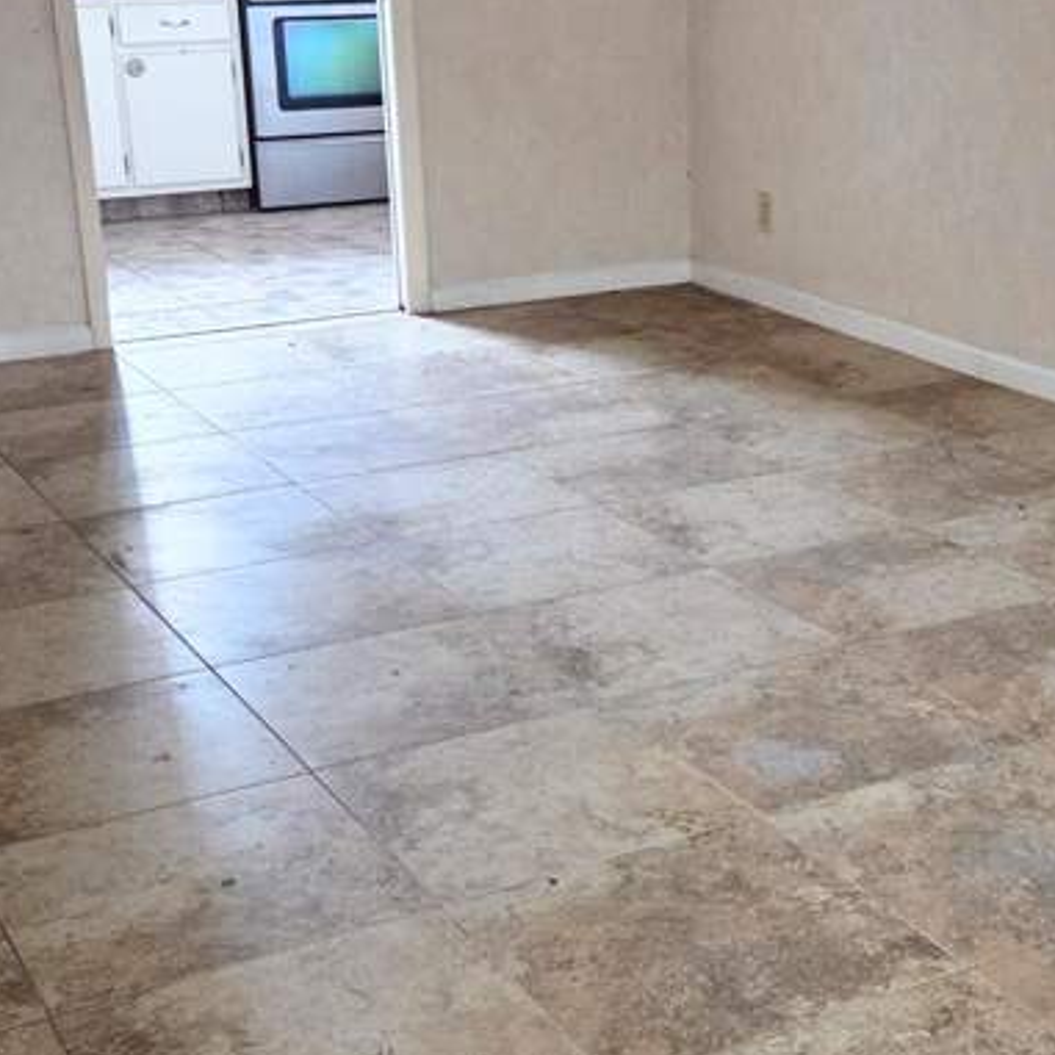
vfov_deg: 30.0
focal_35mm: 57
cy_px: 514
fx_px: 1965
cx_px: 775
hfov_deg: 29.6
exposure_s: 1/120
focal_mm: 5.4
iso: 1000
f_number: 1.8
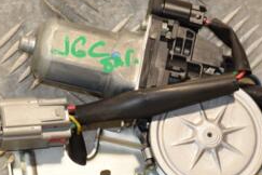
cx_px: 108
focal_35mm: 389
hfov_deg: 5.3
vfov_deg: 3.5
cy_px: 170
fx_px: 2833
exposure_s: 1/200
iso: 800
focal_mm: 105
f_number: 7.1
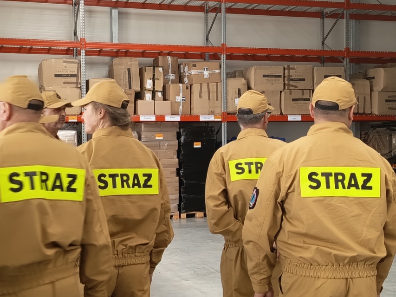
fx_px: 641
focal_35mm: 56
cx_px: 198
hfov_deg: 34.3
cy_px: 148
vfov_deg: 26.1
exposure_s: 1/50
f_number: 1.7
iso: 171
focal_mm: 5.27
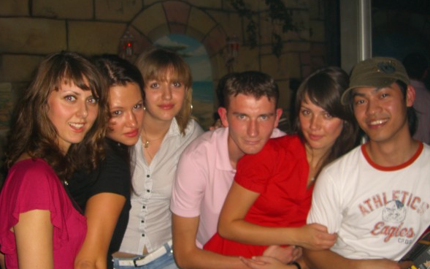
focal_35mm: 41
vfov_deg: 31.2
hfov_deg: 48.2
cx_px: 214
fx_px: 480
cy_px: 151
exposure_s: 1/60
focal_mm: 7.9
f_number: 2.8
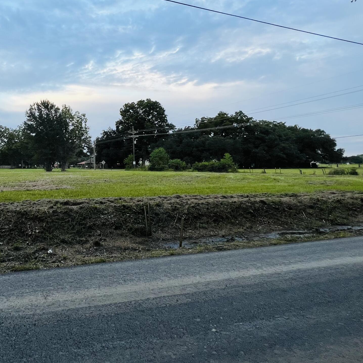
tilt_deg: +4.4
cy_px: 142
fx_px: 285
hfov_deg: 59.4
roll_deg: +0.5
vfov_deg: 64.3
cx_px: 68
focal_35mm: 24
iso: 32
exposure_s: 1/99
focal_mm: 1.57
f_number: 1.8
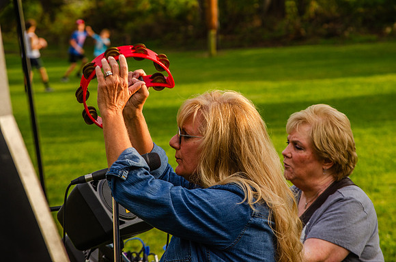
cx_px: 198
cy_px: 131
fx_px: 1976
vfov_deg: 7.6
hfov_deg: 11.4
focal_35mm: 180
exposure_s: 1/250
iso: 200
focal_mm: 120
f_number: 8
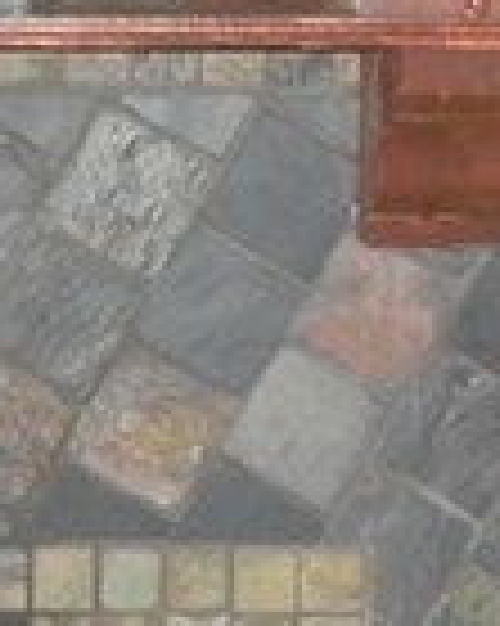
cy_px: 230
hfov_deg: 7.1
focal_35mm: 216
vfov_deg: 8.9
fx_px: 4000
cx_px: 68
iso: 647
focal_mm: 5.4
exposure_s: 1/30
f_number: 3.5
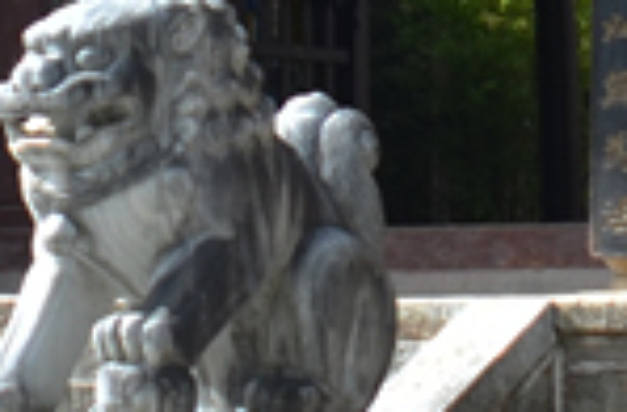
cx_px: 139
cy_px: -500
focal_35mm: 186
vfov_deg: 7.0
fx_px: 3226
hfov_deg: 11.1
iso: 100
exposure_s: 1/400
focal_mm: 18
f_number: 4.5
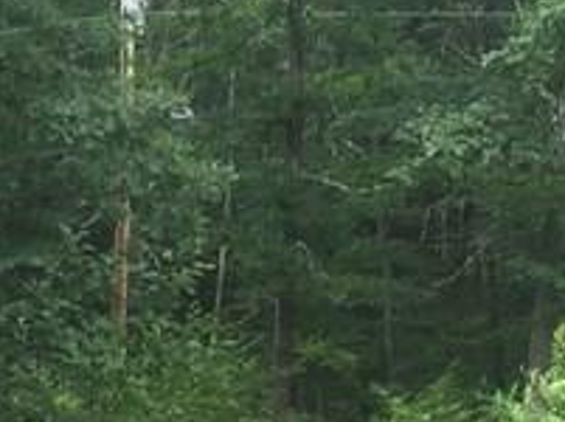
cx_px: -98
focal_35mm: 148
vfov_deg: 9.7
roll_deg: -1.3
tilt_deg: -10.5
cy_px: 613
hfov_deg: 13.0
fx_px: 2411
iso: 25
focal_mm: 4.15
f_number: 2.2
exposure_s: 1/120
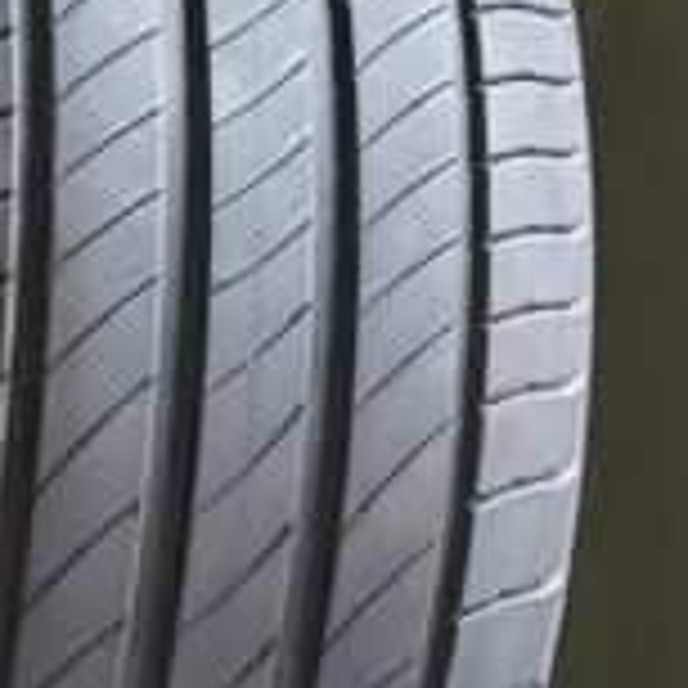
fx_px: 2024
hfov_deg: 17.4
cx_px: -346
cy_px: 517
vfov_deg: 19.2
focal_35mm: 90
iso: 500
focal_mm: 4.32
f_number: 1.5
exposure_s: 1/50
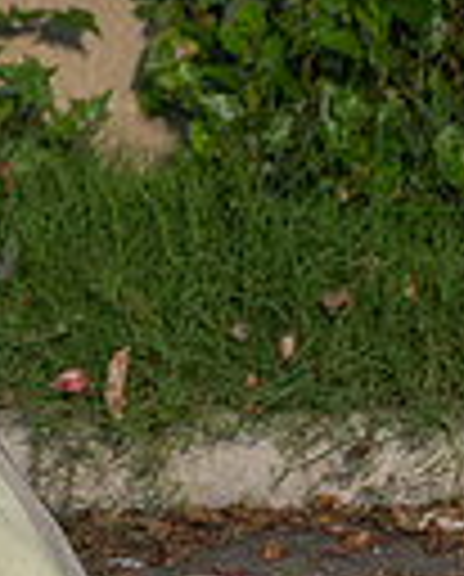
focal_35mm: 256
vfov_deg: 7.4
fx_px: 4379
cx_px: -575
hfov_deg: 5.9
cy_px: -286
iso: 200
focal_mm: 48
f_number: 2.8
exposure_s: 1/250
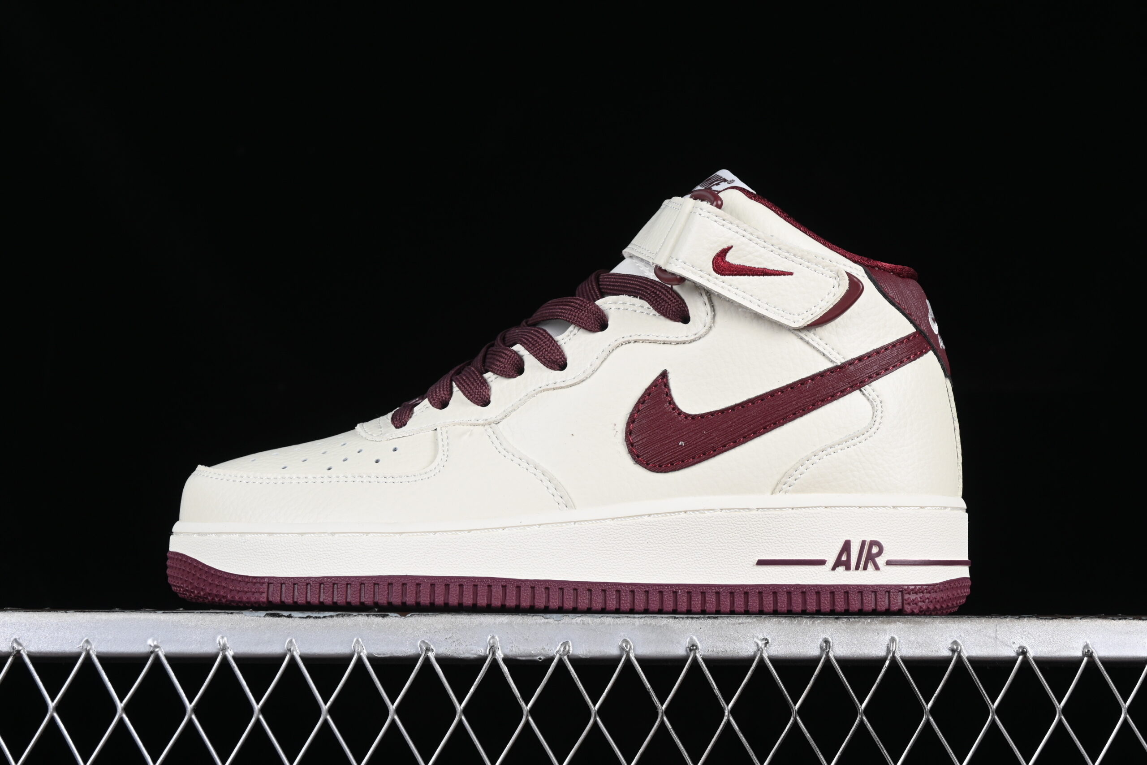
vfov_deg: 18.2
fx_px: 2390
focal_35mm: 75
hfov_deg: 27.0
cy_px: 382
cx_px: 574
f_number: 8
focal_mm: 50
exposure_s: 1/80
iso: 160
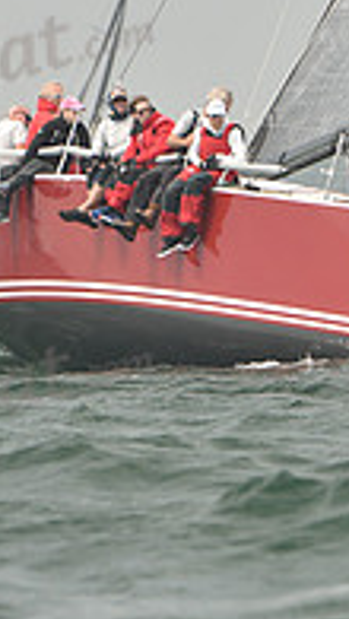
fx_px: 10227
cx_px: 320
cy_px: 198
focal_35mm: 623
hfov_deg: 2.0
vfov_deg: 3.5
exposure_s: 1/640
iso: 250
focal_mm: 200
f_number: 4.5
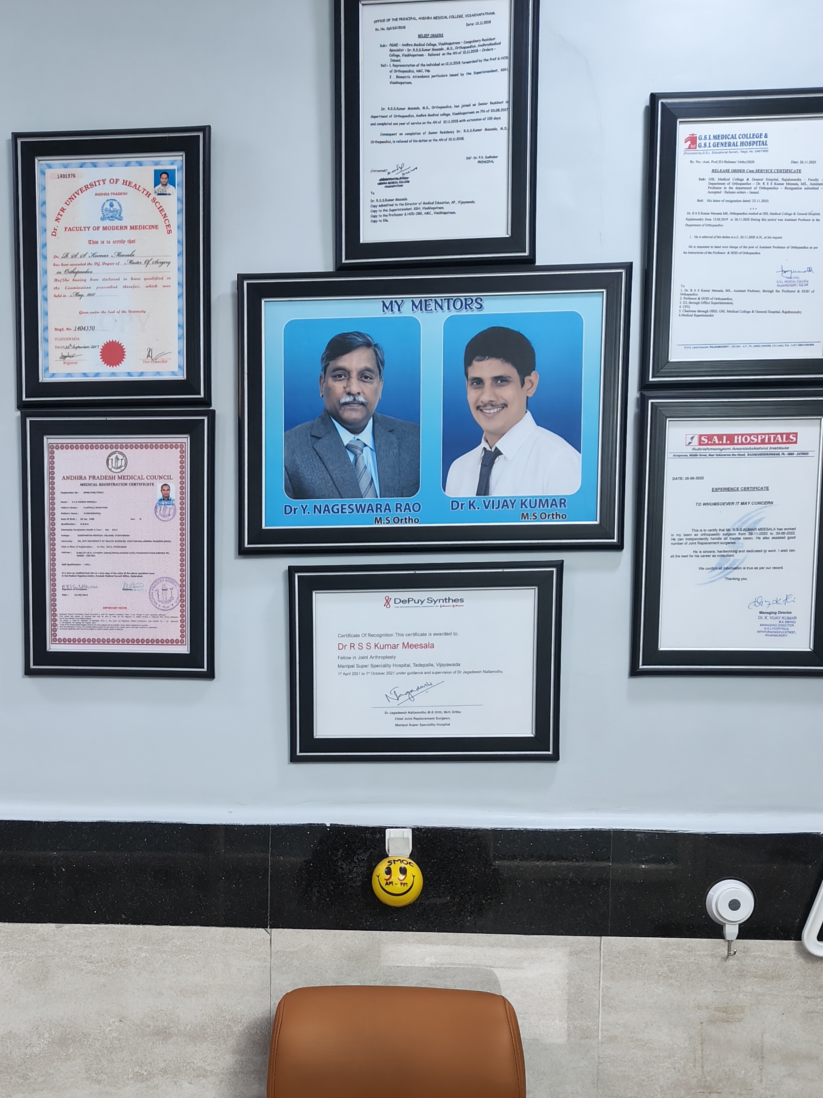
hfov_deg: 36.4
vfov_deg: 45.9
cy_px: 844
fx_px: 1237
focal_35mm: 39
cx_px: 266
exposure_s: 1/50
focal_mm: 5.59
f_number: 1.8
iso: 400
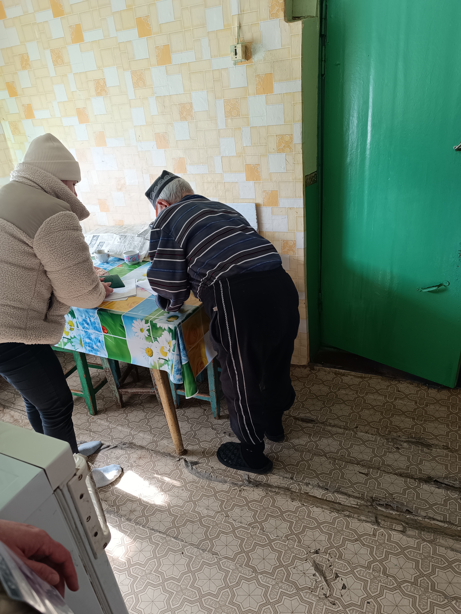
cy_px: 307
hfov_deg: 56.8
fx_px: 426
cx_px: 230
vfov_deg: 71.6
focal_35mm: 24
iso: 755
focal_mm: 6.14
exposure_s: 1/100
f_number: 1.65
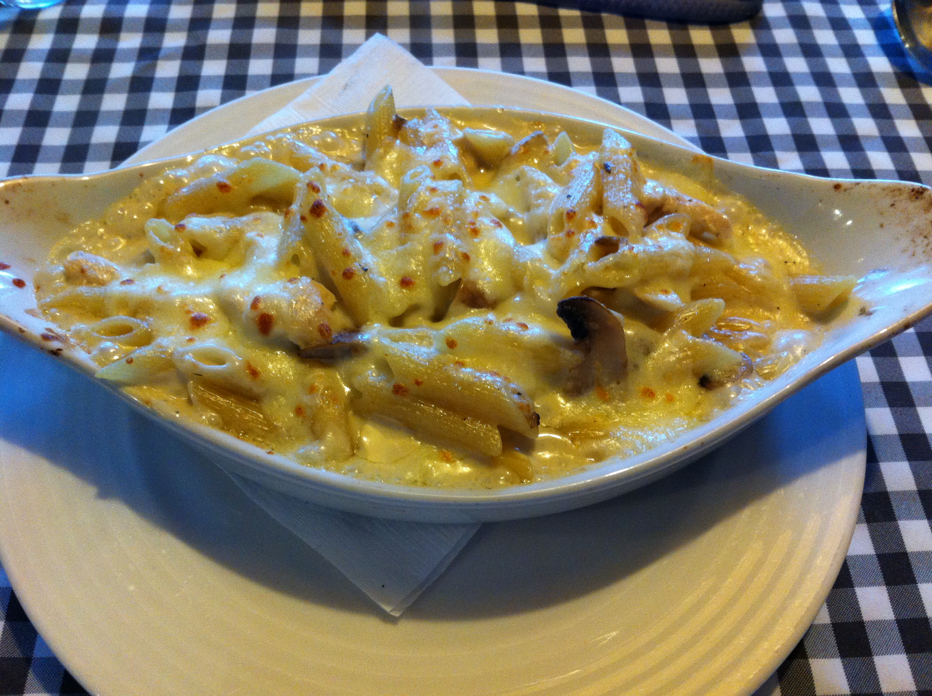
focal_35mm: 35
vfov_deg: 40.6
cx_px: 466
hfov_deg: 52.7
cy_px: 348
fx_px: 941
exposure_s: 1/15
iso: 200
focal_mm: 3.85
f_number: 2.8
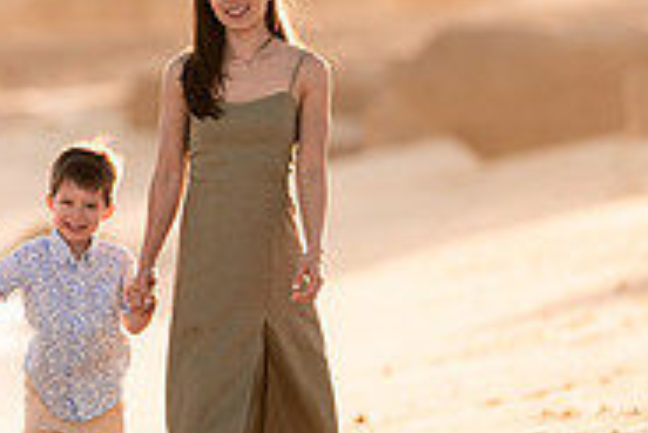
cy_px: 164
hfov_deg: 4.8
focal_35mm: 426
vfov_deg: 3.2
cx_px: -183
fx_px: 7674
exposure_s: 1/3200
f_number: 1.8
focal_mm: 135
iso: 100
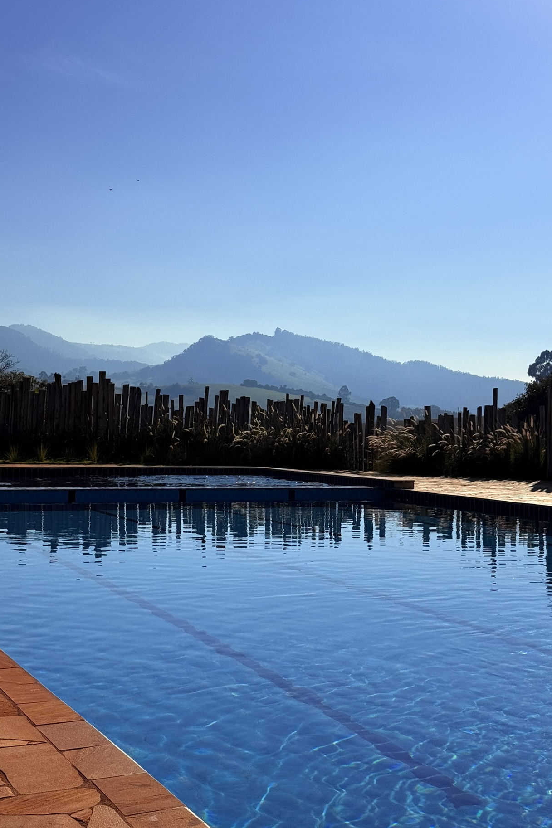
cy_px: 396
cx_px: 294
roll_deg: -0.7
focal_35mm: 56
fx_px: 1288
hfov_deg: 24.2
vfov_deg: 35.6
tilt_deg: +1.3
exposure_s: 1/16129
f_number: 1.78
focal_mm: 6.76
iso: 50
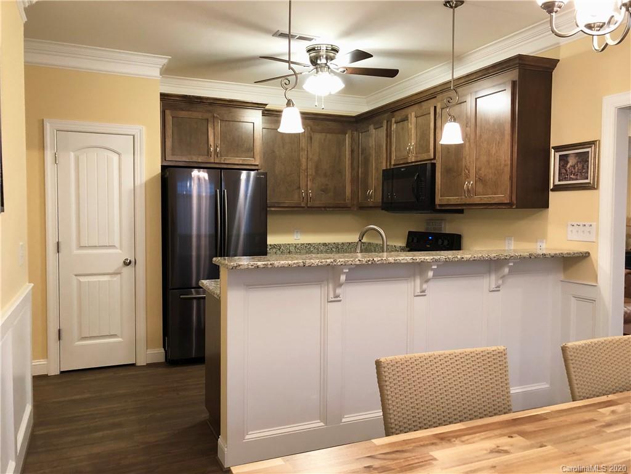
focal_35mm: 28
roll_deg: -0.8
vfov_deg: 49.7
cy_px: 237
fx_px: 510
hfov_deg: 63.4
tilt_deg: -3.6
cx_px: 316
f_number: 1.8
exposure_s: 1/15
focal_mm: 3.99
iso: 50
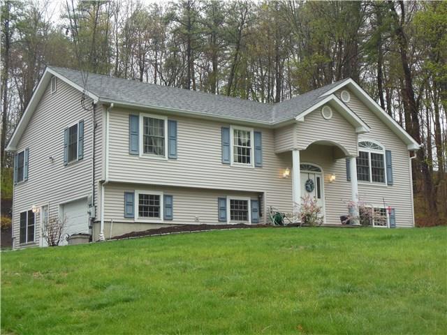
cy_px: 168
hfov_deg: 38.2
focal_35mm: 50
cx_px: 224
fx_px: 646
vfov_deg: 29.1
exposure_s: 1/160
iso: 125
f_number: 4
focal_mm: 8.9
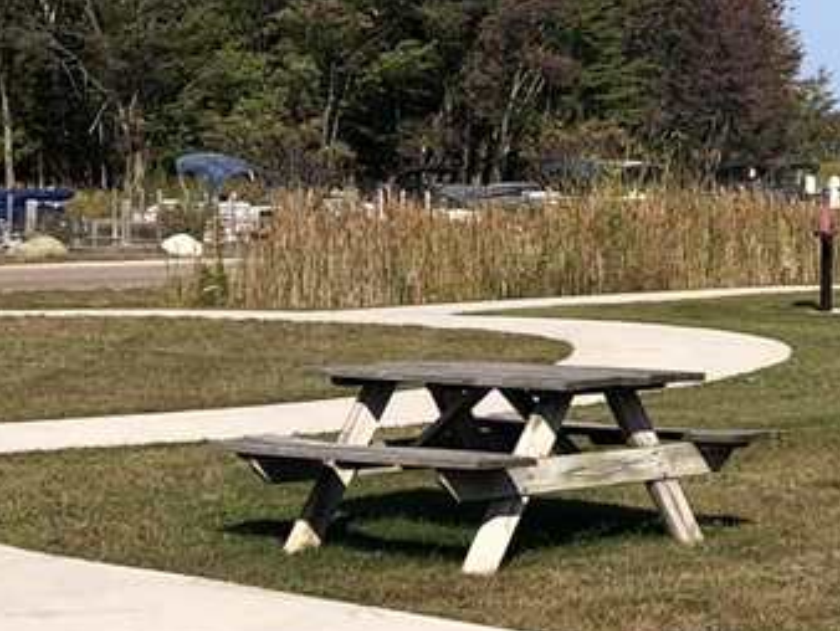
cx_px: 1297
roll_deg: -0.2
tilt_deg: -0.8
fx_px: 2574
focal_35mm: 106
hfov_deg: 16.7
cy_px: 189
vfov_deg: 13.9
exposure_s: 1/2525
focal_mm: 3.99
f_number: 1.8
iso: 20
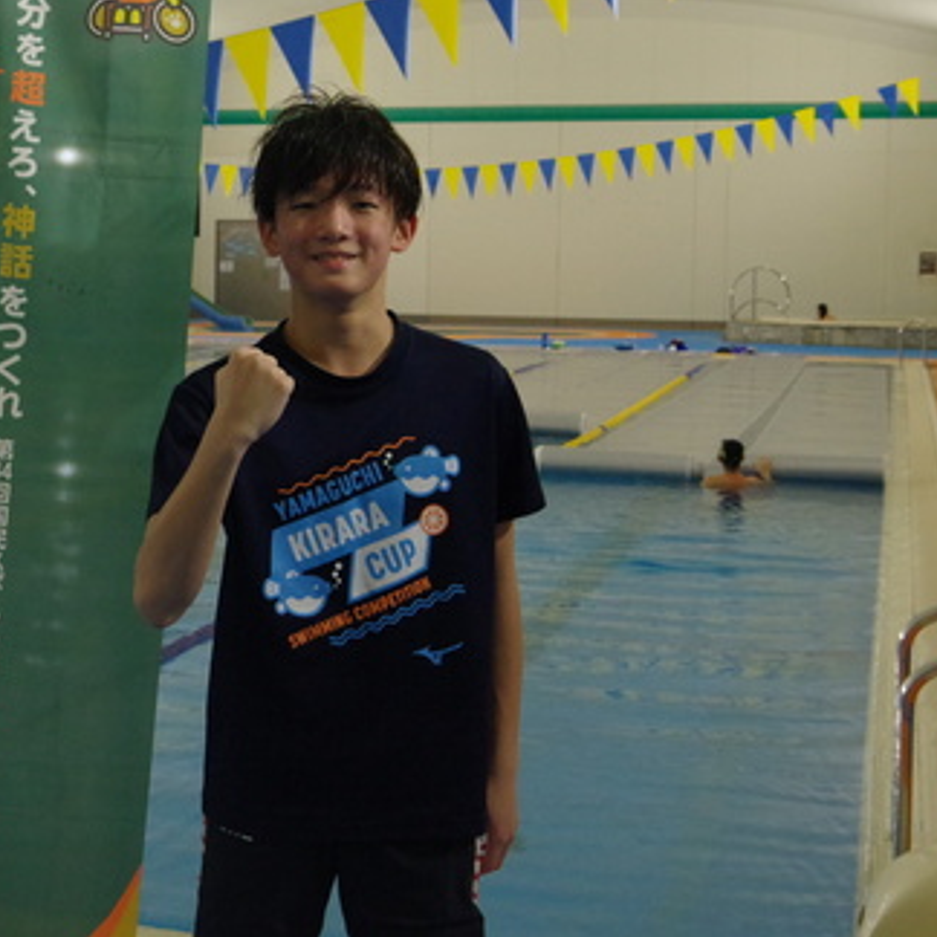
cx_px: 195
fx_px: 2021
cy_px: 341
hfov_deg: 25.7
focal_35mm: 66
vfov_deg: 26.0
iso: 3200
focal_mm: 24
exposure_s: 1/160
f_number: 5.6
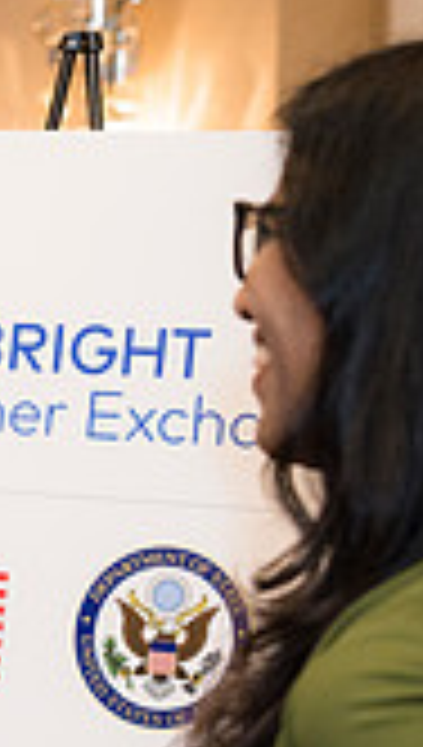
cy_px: 560
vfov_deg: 12.7
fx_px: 3333
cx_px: -594
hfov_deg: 6.9
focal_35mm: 168
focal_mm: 46
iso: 800
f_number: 3.5
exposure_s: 1/160
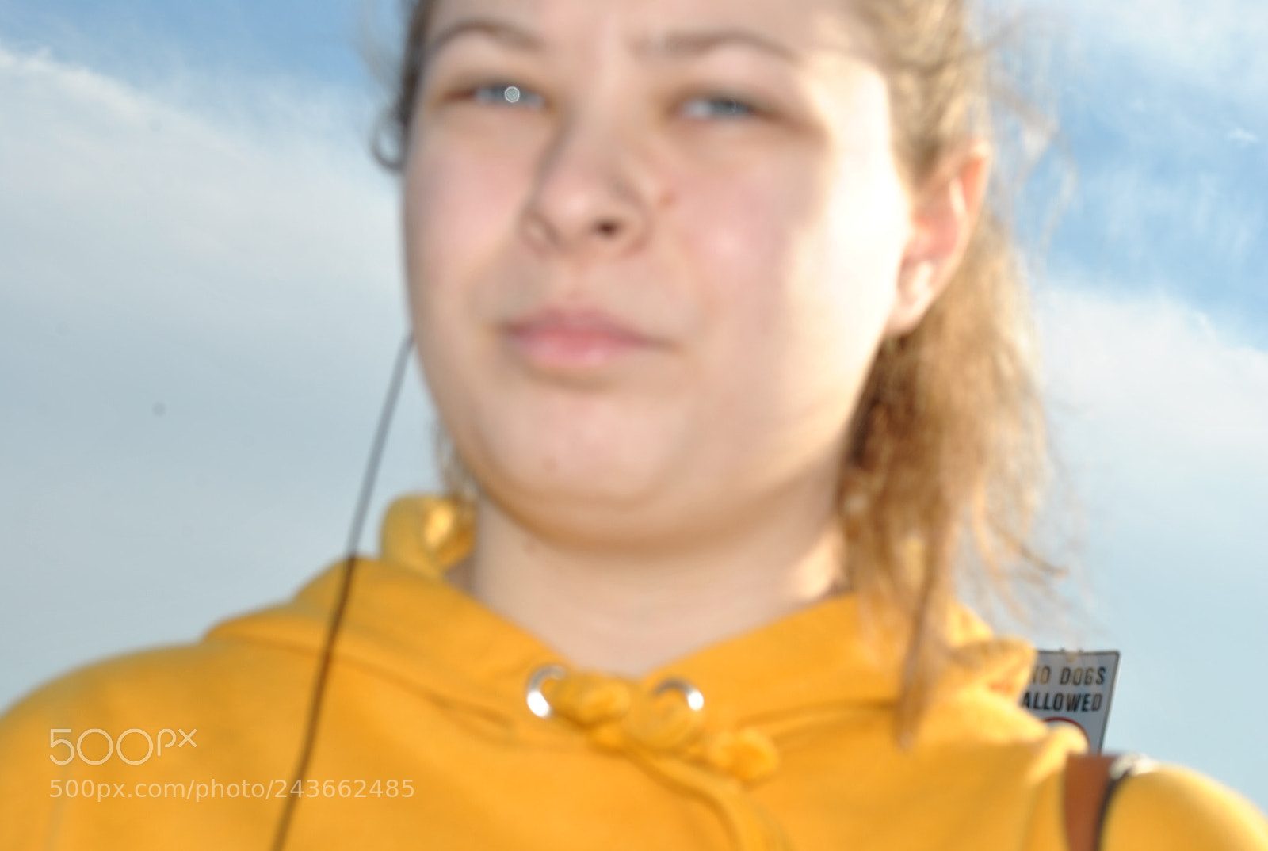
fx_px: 2912
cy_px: 426
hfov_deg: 24.6
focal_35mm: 82
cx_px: 634
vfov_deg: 16.6
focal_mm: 55
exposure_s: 1/200
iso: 100
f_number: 10
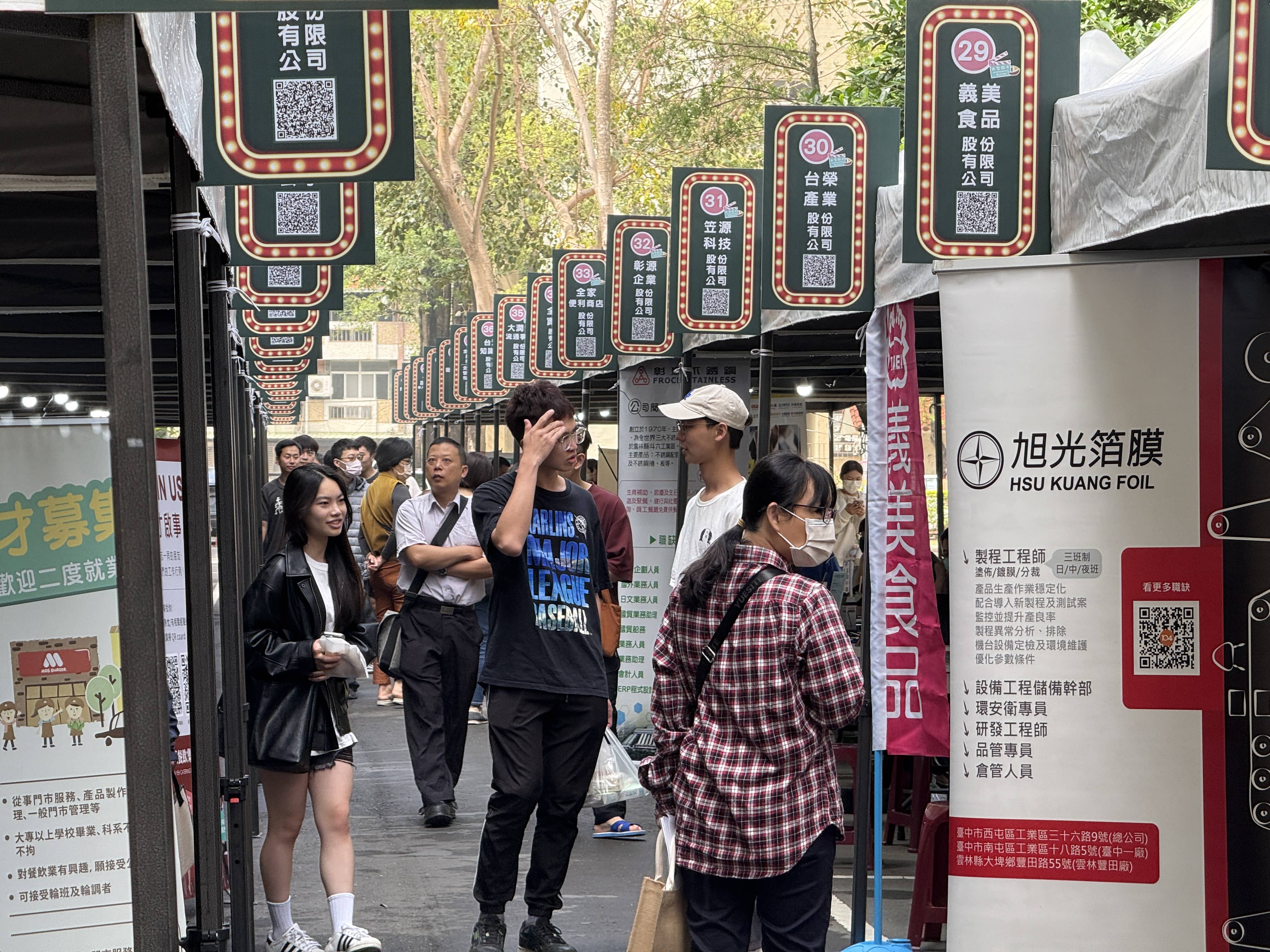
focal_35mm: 120
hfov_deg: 16.4
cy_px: 476
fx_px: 4403
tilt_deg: +0.0
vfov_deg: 12.3
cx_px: 635
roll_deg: -0.1
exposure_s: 1/151
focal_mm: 15.66
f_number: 2.8
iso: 50
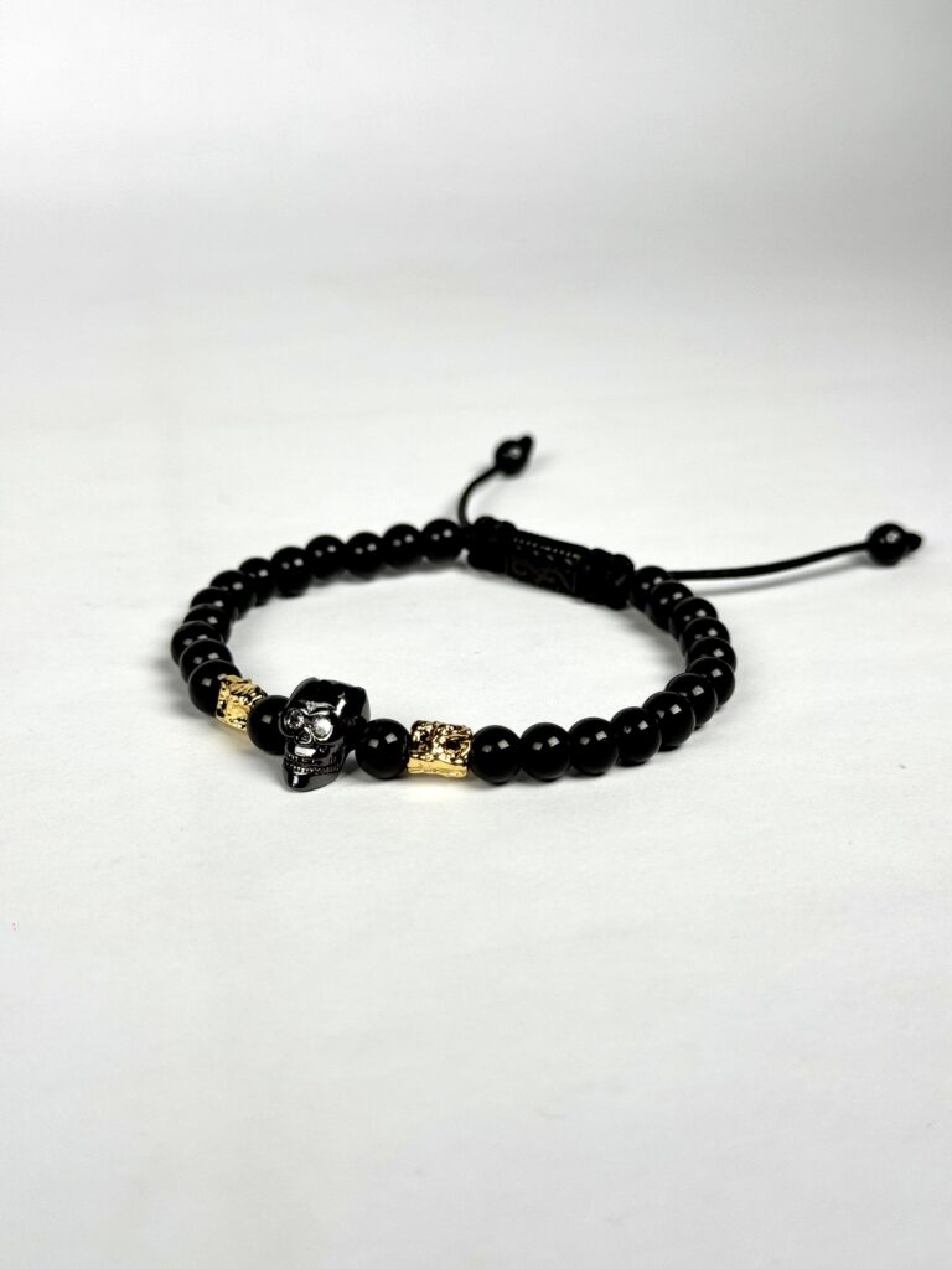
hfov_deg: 30.3
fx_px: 1760
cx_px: 476
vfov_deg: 39.7
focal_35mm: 48
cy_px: 634
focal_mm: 6.76
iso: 64
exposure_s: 1/6410
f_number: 1.78
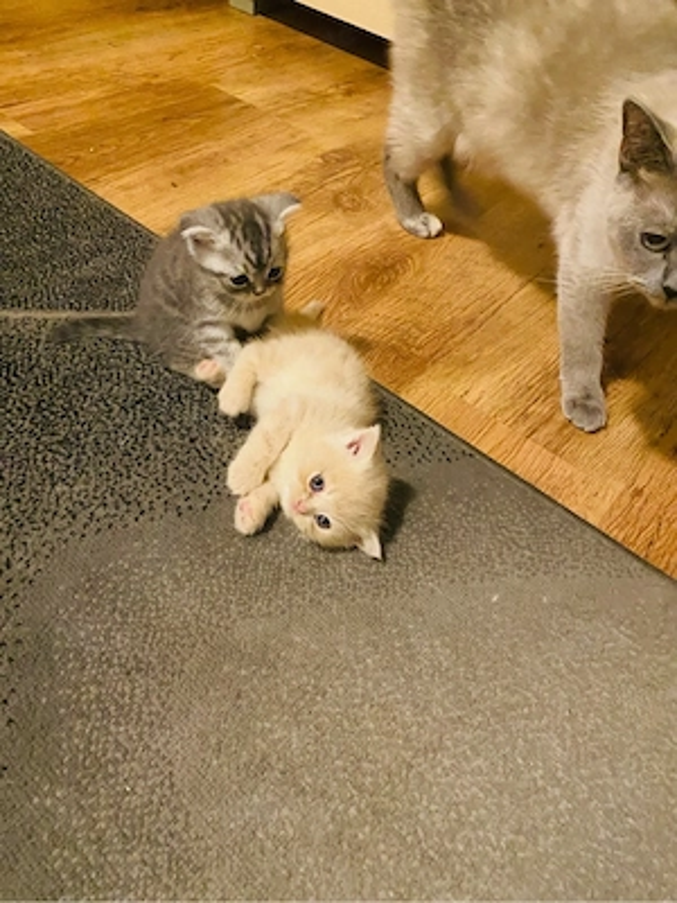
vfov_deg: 67.3
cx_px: 338
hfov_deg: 53.1
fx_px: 678
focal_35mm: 26
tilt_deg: -45.4
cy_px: 452
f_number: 1.8
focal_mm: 4.25
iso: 800
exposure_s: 1/25
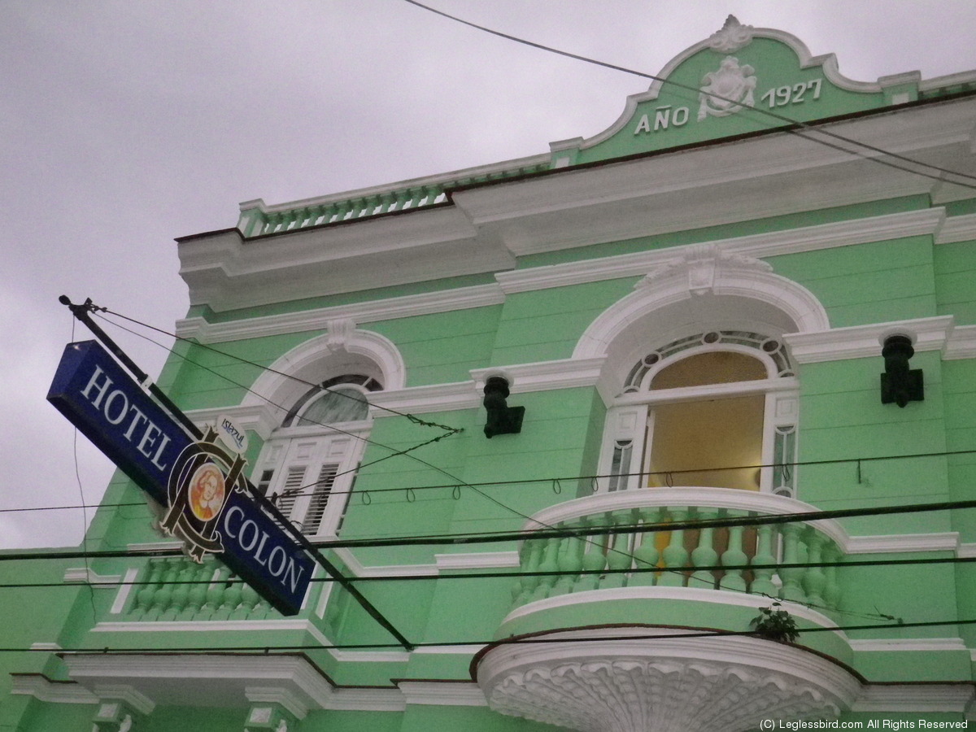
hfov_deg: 45.8
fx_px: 1156
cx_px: 488
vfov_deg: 35.1
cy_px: 366
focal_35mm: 41
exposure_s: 1/50
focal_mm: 7.3
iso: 800
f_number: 3.9
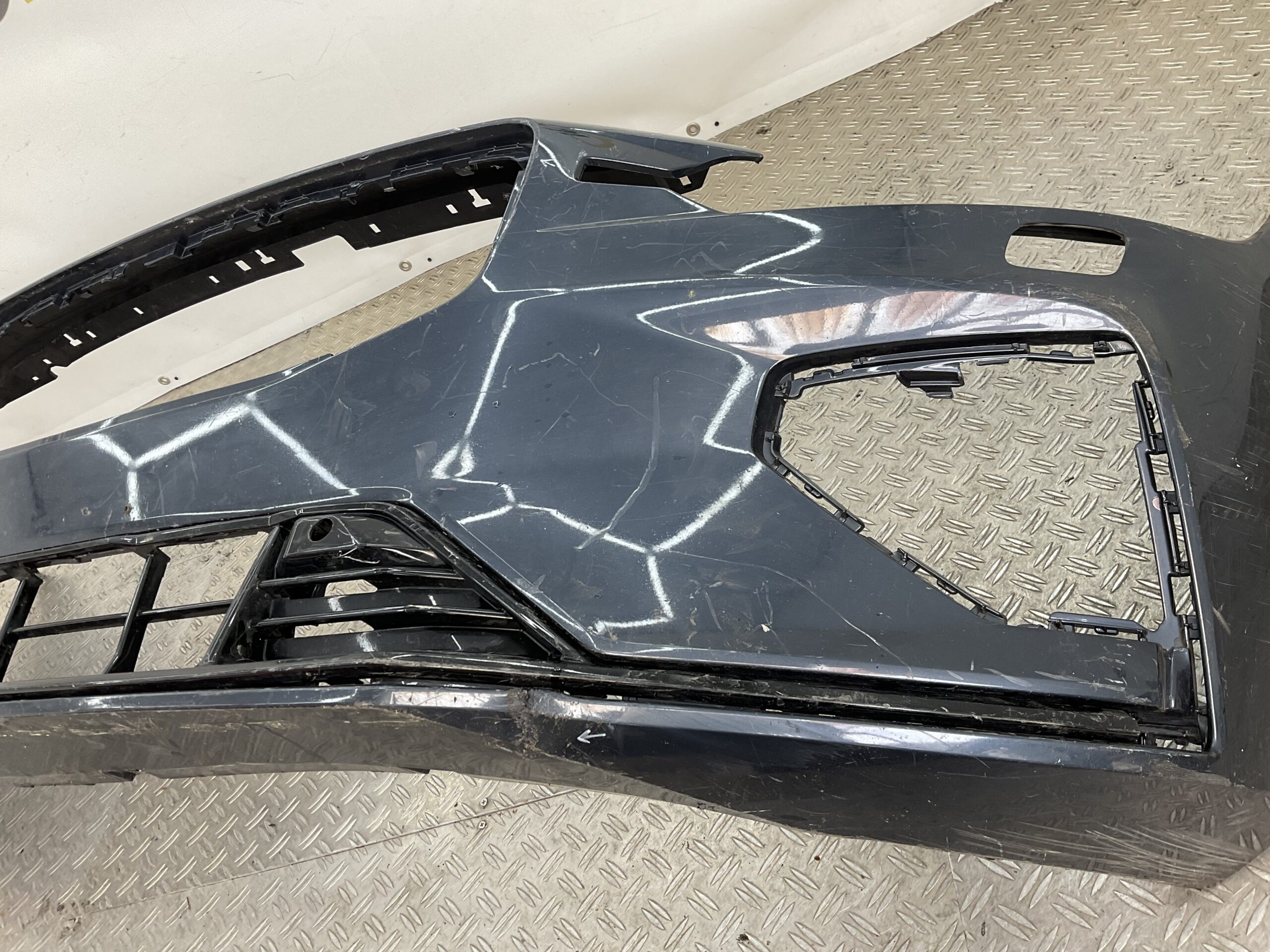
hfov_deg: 61.7
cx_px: 635
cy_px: 476
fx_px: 1064
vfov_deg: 48.2
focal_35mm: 29
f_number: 1.8
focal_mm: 3
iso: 32
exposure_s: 1/120
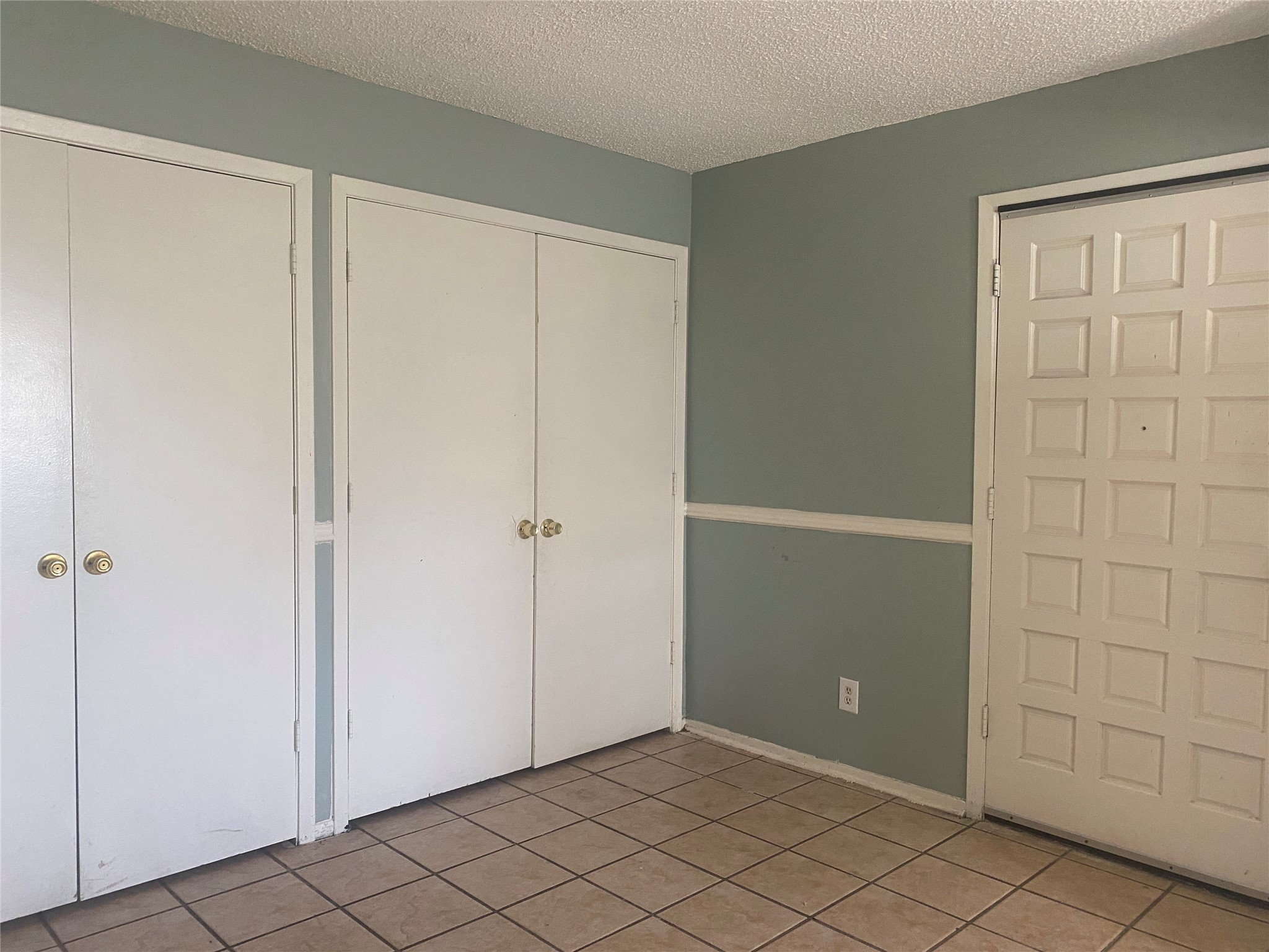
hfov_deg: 67.3
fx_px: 953
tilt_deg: -1.8
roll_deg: -1.0
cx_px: 634
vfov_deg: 53.1
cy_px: 476
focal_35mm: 26
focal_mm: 4.25
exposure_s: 1/60
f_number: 1.8
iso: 125
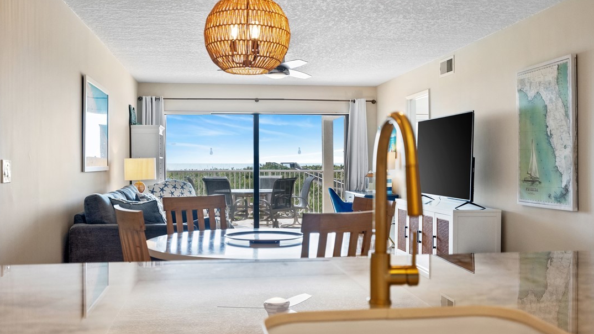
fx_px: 583
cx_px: 296
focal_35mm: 37
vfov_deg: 32.0
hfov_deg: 54.0
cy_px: 168
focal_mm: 35
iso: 1600
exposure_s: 1/80
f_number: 4
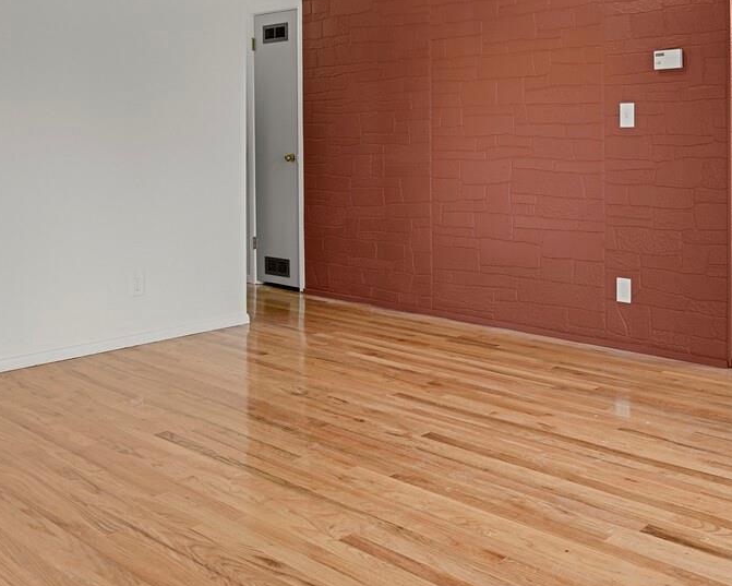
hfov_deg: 47.7
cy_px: 141
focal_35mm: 38
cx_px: 429
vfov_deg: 38.1
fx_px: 823
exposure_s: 1
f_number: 6.3
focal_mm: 17
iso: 250
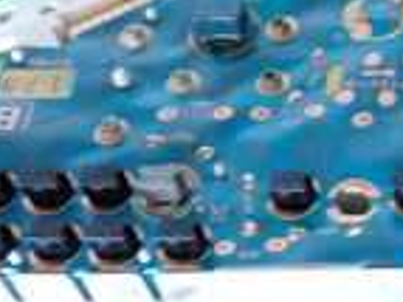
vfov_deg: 11.7
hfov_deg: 14.6
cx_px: 609
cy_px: 172
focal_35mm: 126
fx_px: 1466
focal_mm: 5.4
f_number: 2.3
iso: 200
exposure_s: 1/30
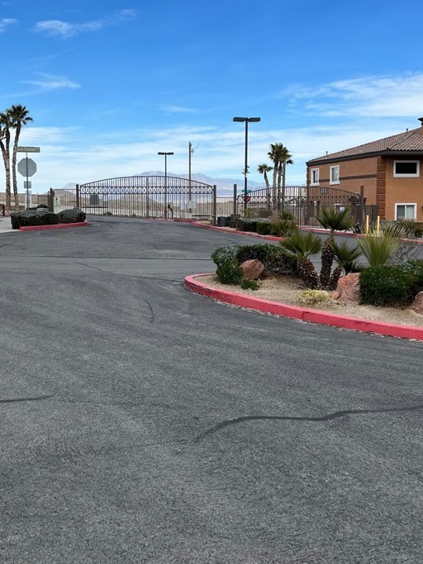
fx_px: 636
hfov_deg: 36.7
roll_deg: +1.7
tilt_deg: -2.3
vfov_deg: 47.7
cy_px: 238
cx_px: 175
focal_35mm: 39
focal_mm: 5.7
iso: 50
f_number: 1.5
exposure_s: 1/3831
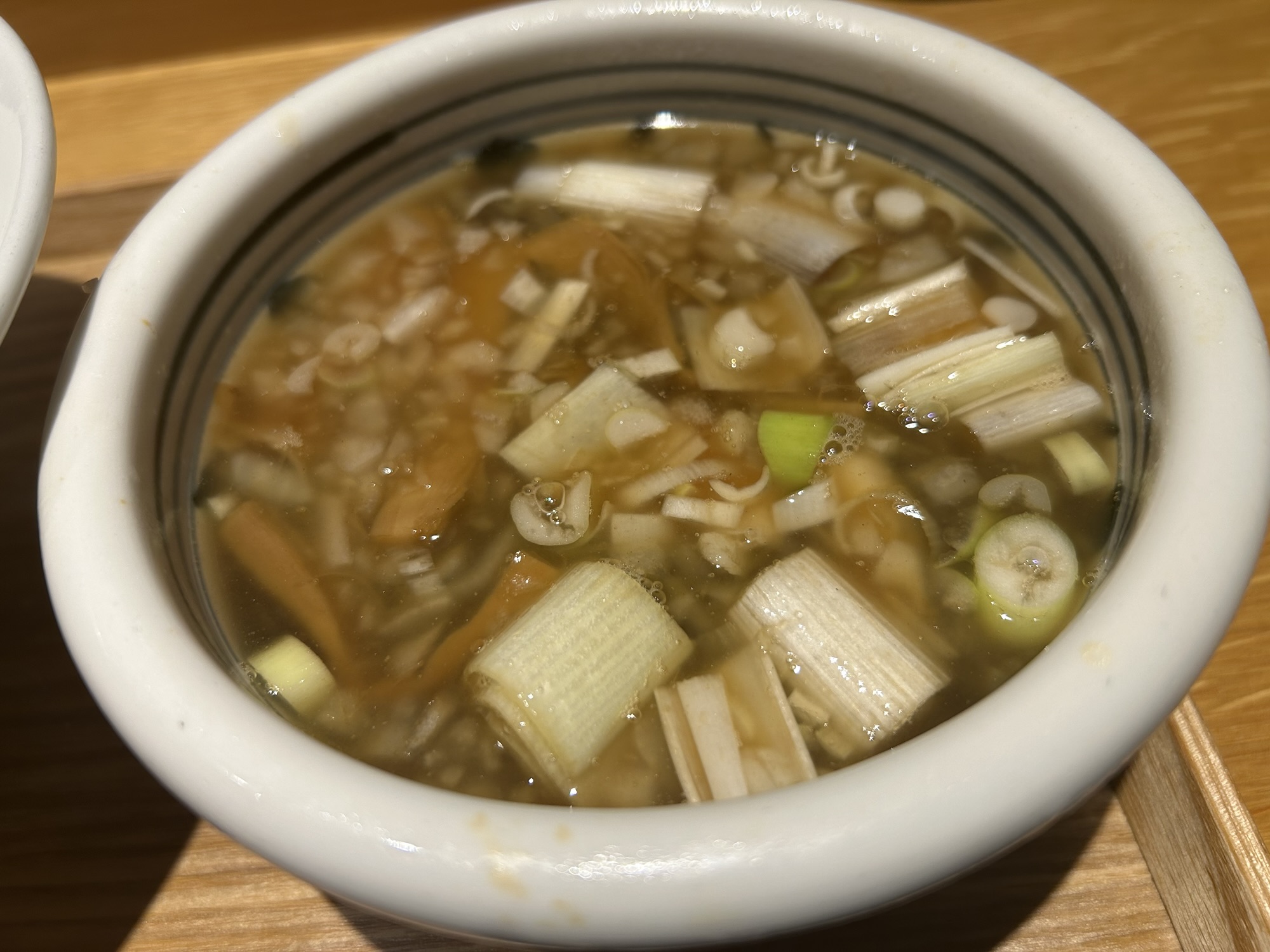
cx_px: 635
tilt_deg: -52.7
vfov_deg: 53.1
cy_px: 476
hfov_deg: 67.3
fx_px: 954
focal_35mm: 26
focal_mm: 5.7
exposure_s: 1/100
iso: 50
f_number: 1.5
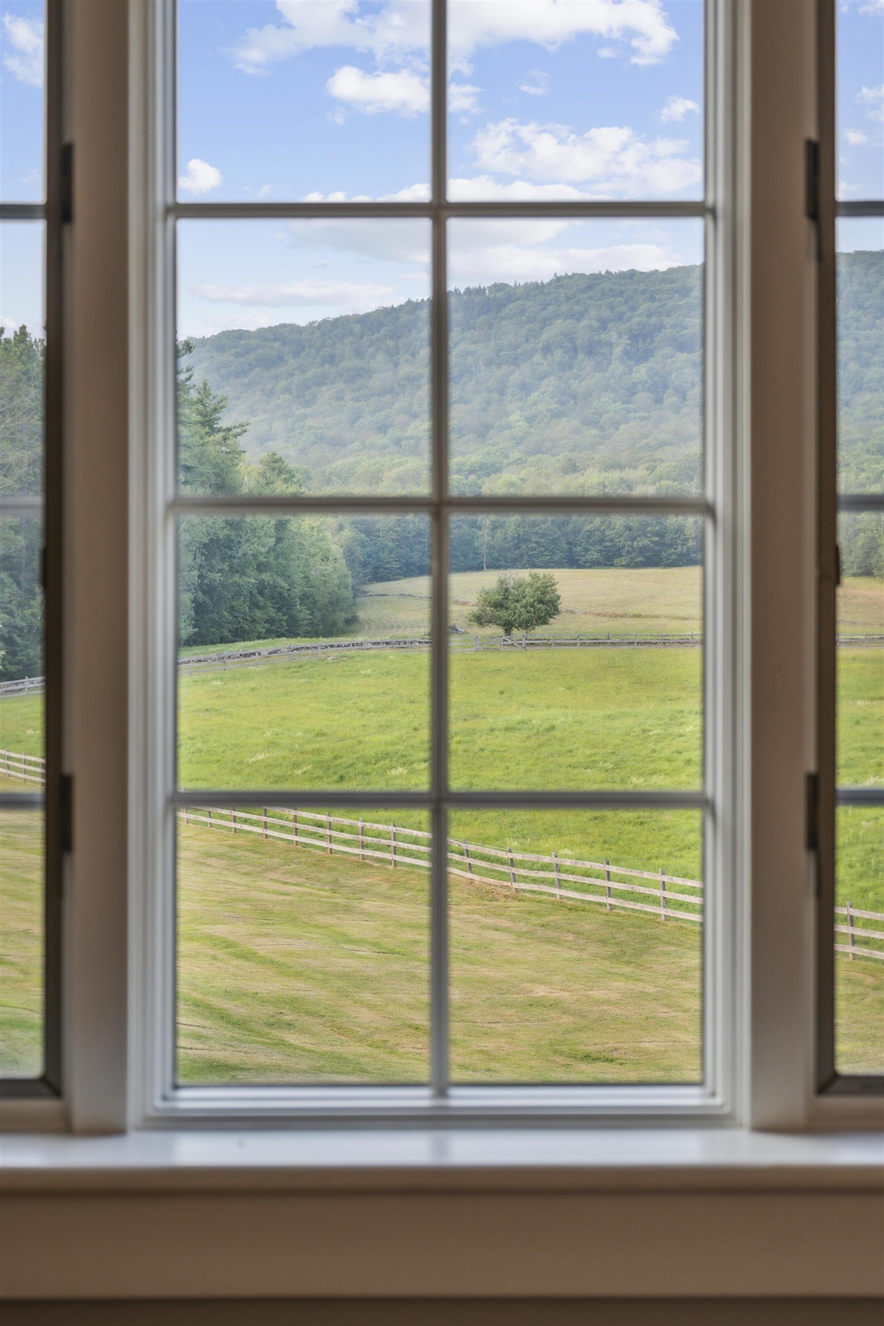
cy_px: 663
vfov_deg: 38.9
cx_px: 442
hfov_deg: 26.5
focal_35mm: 51
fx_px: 1878
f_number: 4
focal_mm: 34.5
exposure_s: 1/250
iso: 400
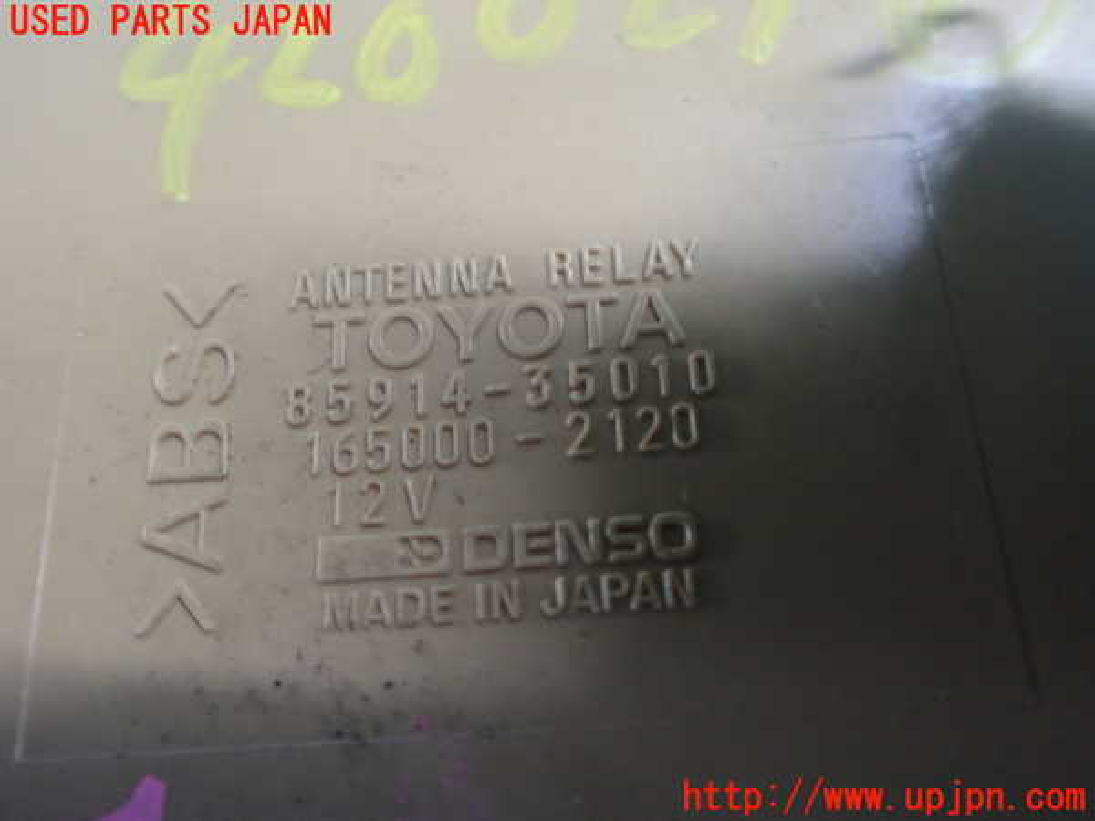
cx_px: 548
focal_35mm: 30
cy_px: 410
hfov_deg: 60.0
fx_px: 949
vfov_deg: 46.8
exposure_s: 1/30
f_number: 2.3
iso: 800
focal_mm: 5.4
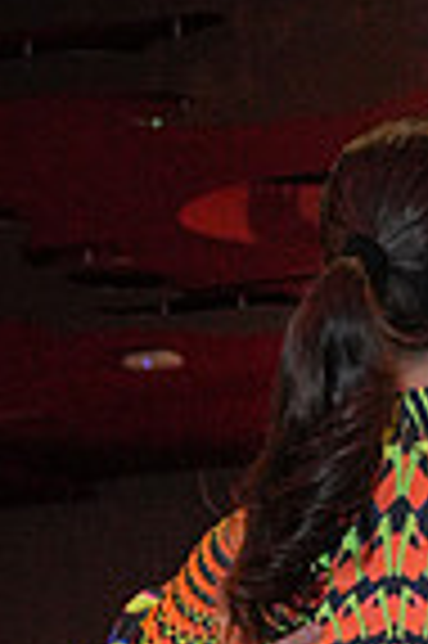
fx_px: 2681
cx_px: 435
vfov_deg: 12.8
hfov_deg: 9.1
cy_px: 1045
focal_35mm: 150
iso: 4000
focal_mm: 37
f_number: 4
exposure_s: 1/125
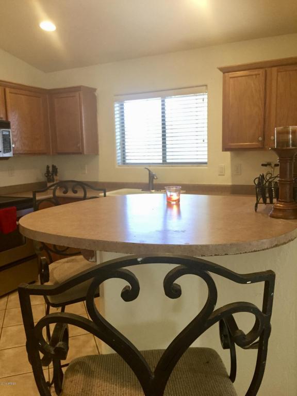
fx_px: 332
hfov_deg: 48.2
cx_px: 148
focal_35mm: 29
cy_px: 198
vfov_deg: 61.7
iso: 160
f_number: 2.2
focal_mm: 4.15
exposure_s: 1/30
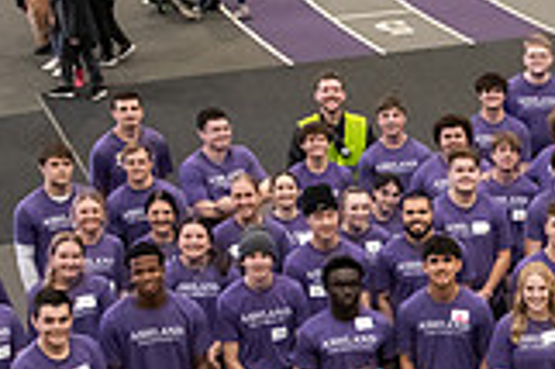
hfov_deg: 17.4
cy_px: 388
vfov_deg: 12.0
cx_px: 662
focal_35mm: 112
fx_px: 1725
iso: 5000
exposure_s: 1/250
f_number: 4.5
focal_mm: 31
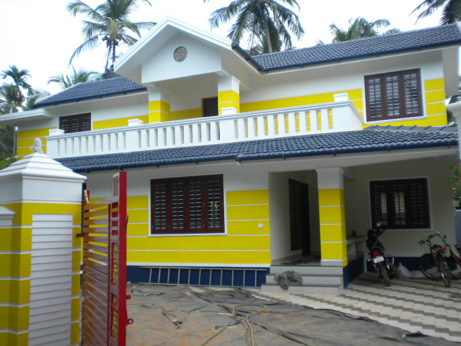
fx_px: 466
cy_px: 173
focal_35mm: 35
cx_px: 230
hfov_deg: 52.6
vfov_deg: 40.7
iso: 113
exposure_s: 1/200
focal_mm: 6.3
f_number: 4.6
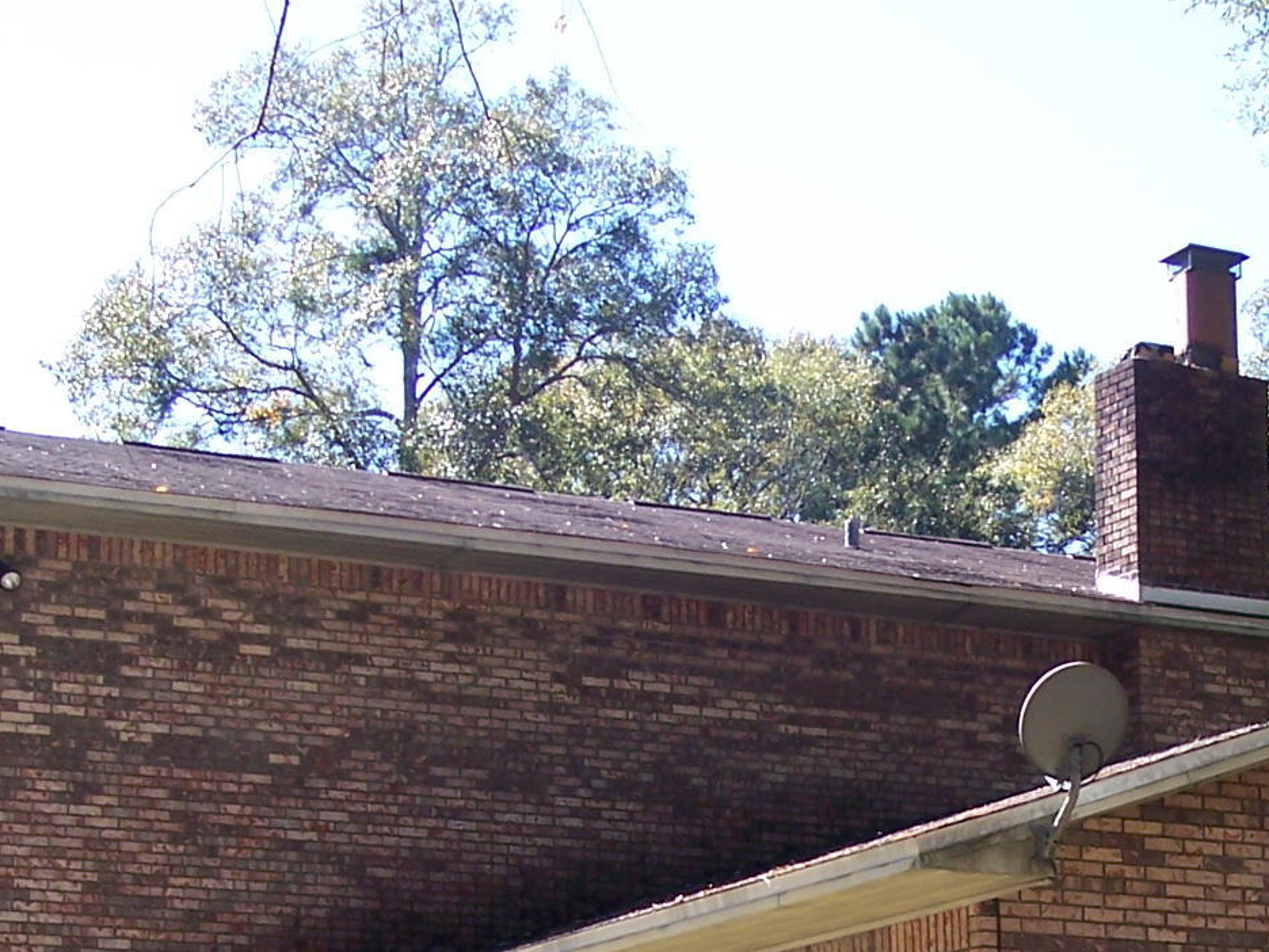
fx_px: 3519
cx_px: 940
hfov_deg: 20.3
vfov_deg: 15.3
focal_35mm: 96
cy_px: 742
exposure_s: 1/250
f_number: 3.4
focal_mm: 8
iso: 100
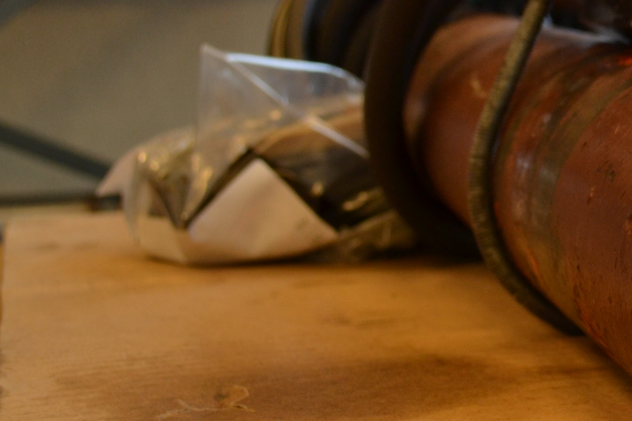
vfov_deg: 13.0
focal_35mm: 105
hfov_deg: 18.0
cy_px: 66
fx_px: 1843
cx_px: 852
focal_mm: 24
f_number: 4
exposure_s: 1/60
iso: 400
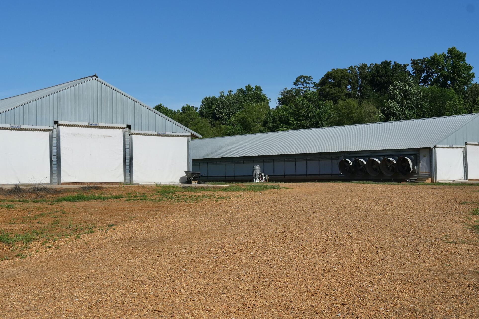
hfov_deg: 37.5
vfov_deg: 25.5
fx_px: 705
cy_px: 164
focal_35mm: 53
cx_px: 206
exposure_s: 1/2000
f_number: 7.1
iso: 320
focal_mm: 34
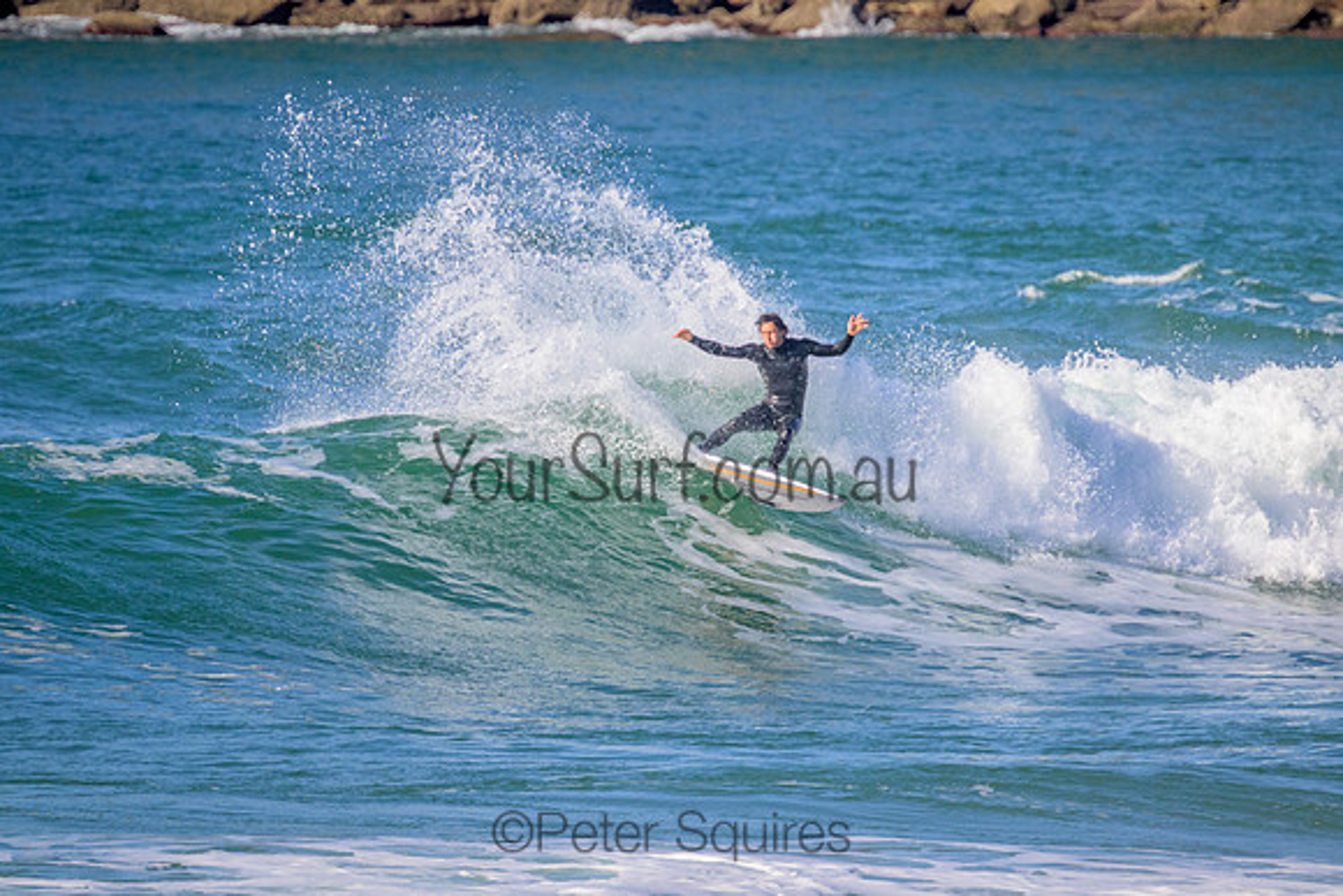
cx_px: 672
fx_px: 29850
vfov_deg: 1.7
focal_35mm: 800
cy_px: 448
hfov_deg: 2.6
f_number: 11
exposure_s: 1/2000
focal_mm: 800
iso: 1600
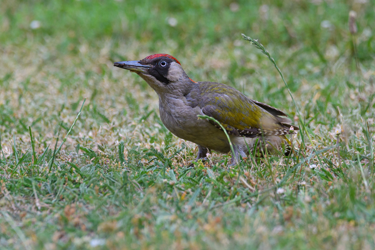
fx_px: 9374
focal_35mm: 900
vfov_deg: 1.5
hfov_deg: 2.3
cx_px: 188
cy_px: 125
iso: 560
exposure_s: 1/400
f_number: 7.1
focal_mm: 600
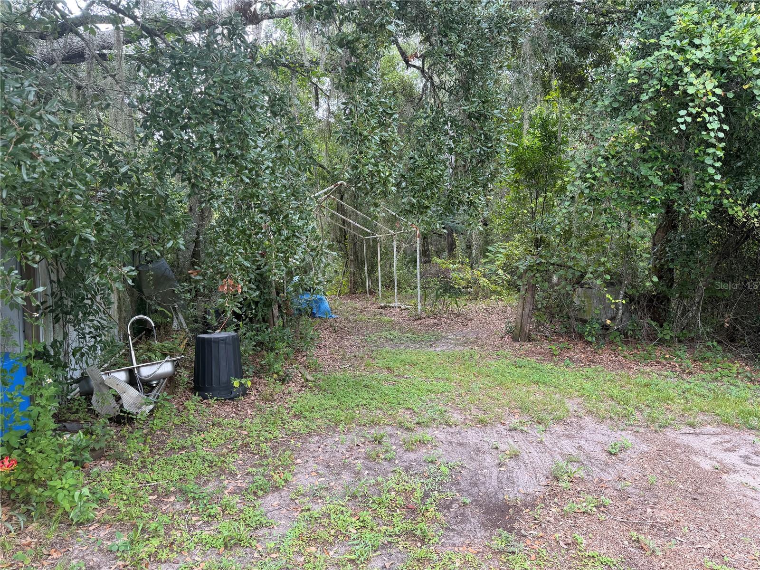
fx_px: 527
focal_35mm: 24
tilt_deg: -5.6
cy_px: 285
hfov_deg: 71.6
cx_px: 380
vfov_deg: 56.8
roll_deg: +0.7
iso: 80
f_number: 1.78
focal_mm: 6.76
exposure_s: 1/163
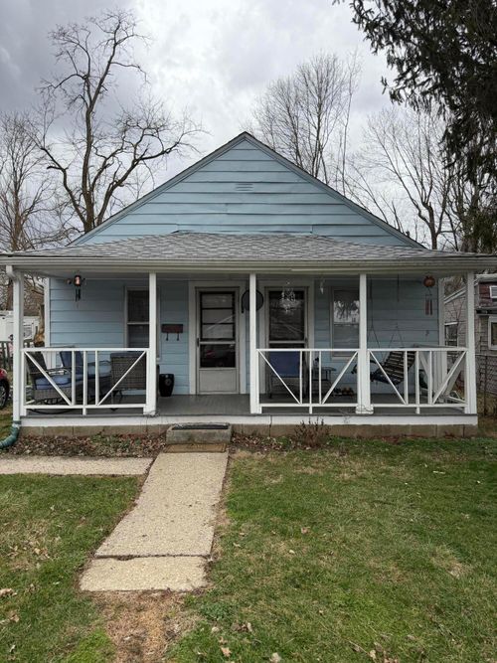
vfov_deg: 71.6
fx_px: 460
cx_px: 248
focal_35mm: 24
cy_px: 332
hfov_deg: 56.8
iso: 100
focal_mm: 6.76
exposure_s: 1/2907
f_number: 1.78
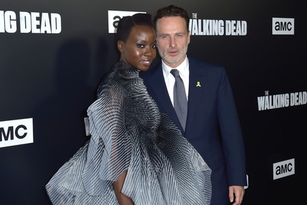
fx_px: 409
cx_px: 154
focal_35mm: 48
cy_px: 102
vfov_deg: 28.1
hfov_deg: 41.1
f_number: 5.6
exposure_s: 1/200
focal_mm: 48
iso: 400
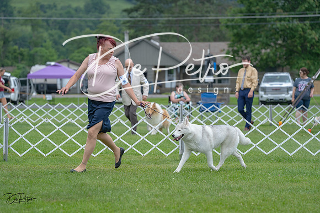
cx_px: 160
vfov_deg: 9.5
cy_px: 106
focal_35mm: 144
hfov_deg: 14.2
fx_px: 1280
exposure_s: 1/1000
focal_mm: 144
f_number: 4.5
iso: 400
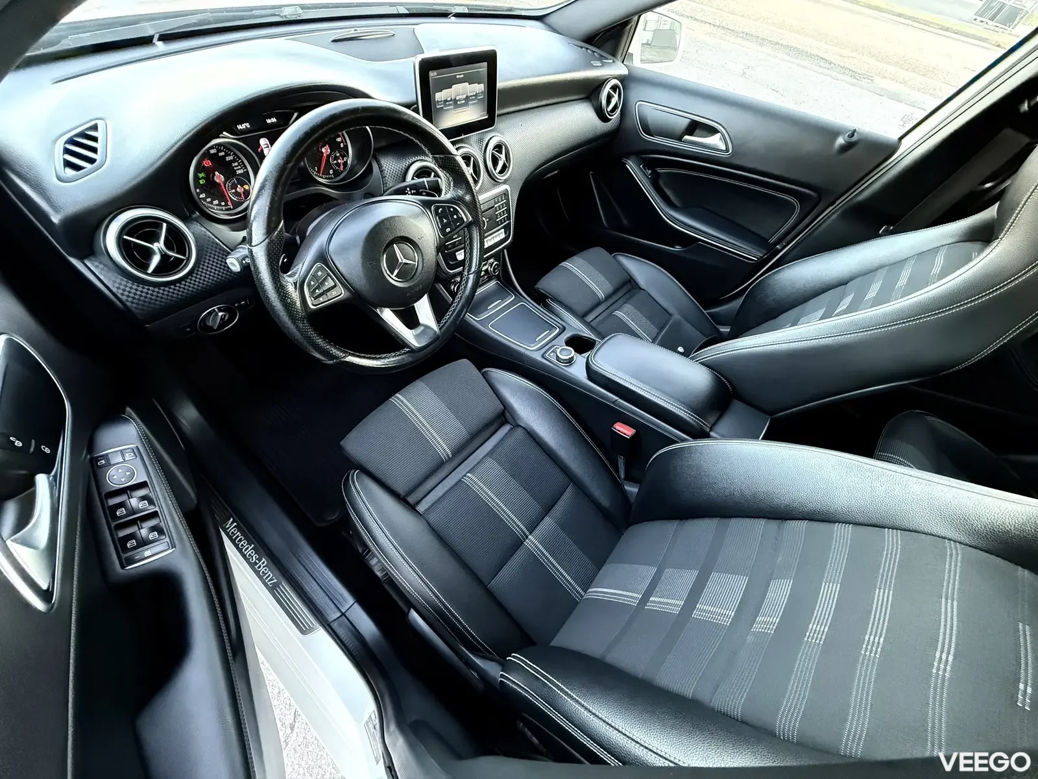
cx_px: 519
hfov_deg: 102.1
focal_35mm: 14
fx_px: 420
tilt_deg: -51.8
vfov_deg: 85.7
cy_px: 390
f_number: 2.2
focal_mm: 2.22
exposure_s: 1/60
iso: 1250
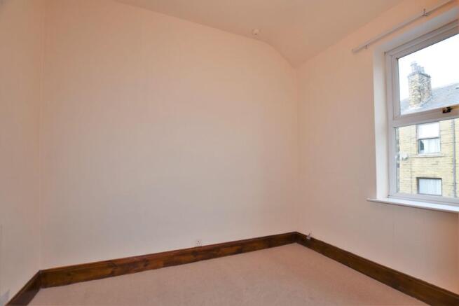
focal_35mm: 15
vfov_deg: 77.4
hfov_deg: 100.4
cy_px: 153
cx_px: 230
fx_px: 191
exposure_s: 1/125
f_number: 5.6
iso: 560
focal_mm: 10
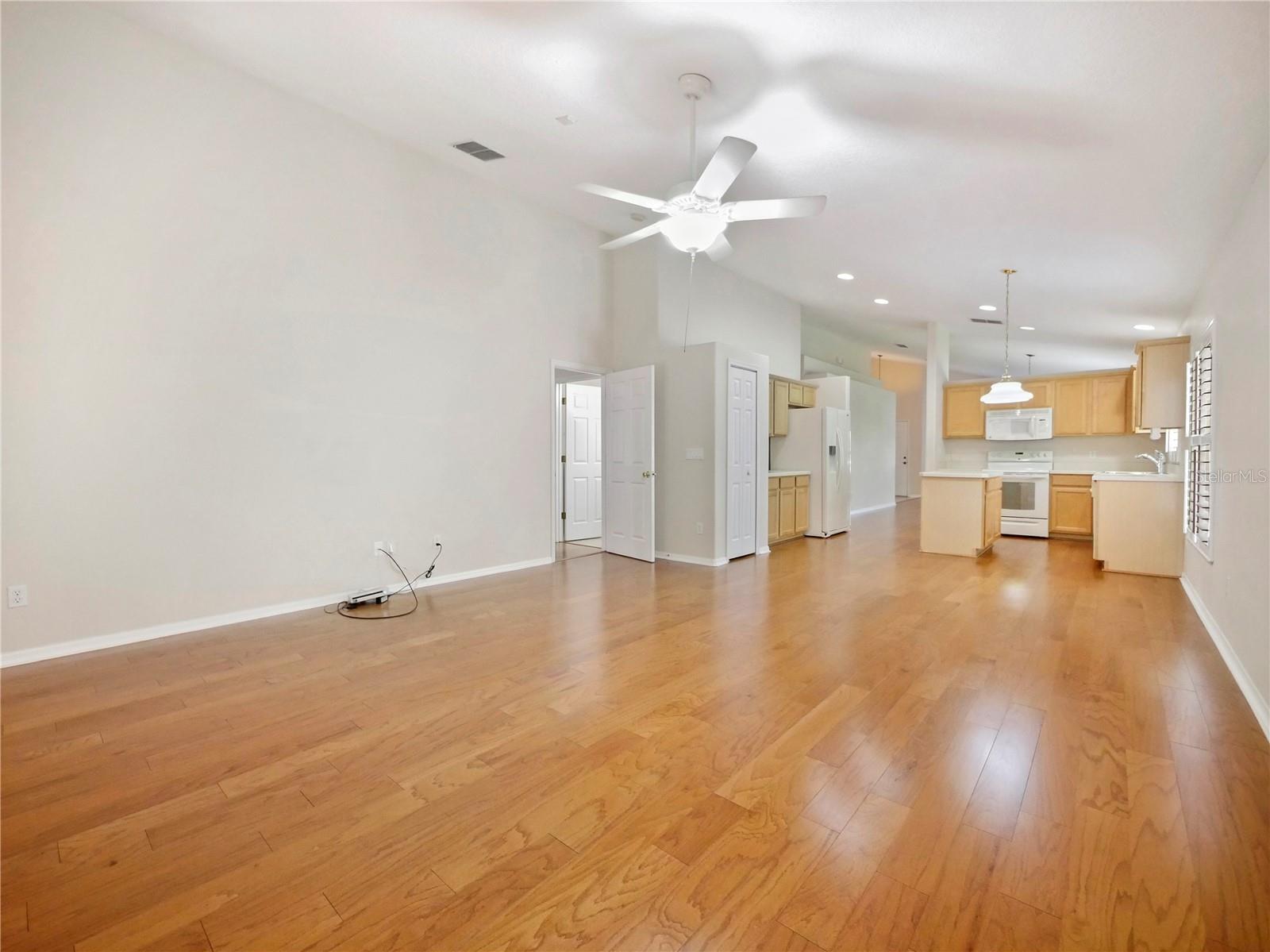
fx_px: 513
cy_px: 476
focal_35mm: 14
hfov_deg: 102.1
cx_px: 635
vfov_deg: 85.6
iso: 3200
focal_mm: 7
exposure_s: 1/60
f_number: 4
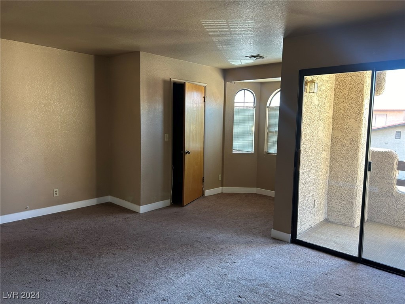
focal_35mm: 26
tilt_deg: -5.0
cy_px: 152
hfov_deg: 67.3
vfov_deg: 53.1
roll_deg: -1.2
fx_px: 304
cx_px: 202
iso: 125
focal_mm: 5.7
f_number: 1.5
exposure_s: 1/101
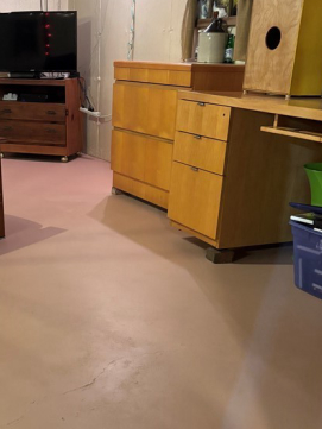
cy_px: 256
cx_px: 81
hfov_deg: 29.8
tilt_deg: -15.5
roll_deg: +0.8
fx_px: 595
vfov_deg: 39.5
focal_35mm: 48
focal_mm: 5.96
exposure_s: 1/40
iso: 640
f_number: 1.6
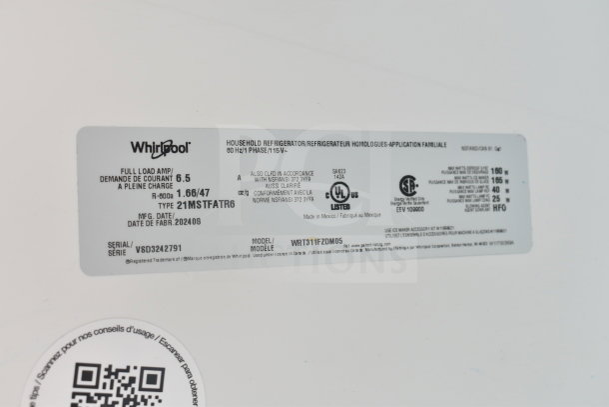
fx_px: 736
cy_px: 204
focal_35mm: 44
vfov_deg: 30.9
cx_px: 304
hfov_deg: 45.0
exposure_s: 1/160
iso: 200
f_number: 6.3
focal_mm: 29
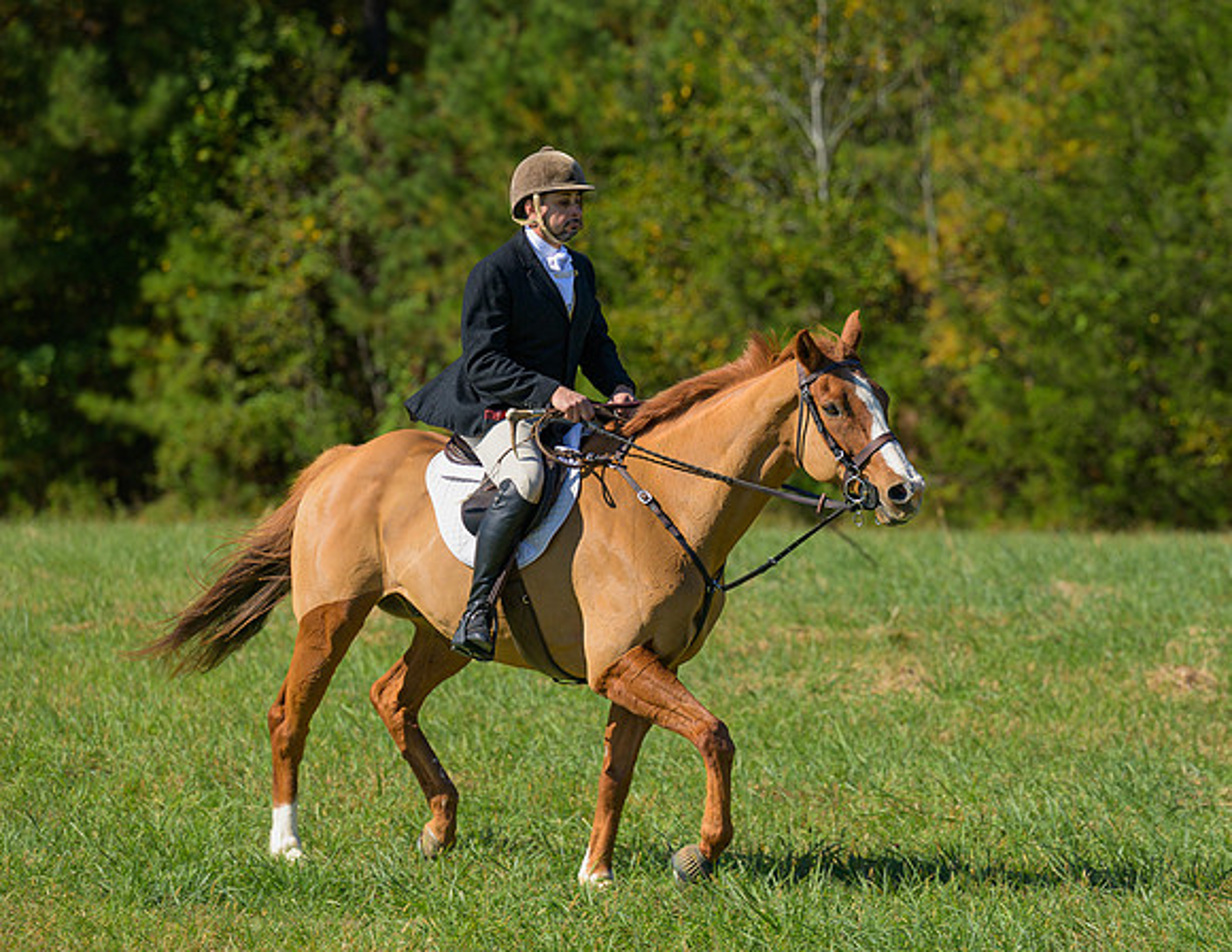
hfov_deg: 9.5
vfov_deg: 7.4
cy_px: 405
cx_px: 699
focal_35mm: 205
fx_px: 7387
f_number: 4
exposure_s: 1/640
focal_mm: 155
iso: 200
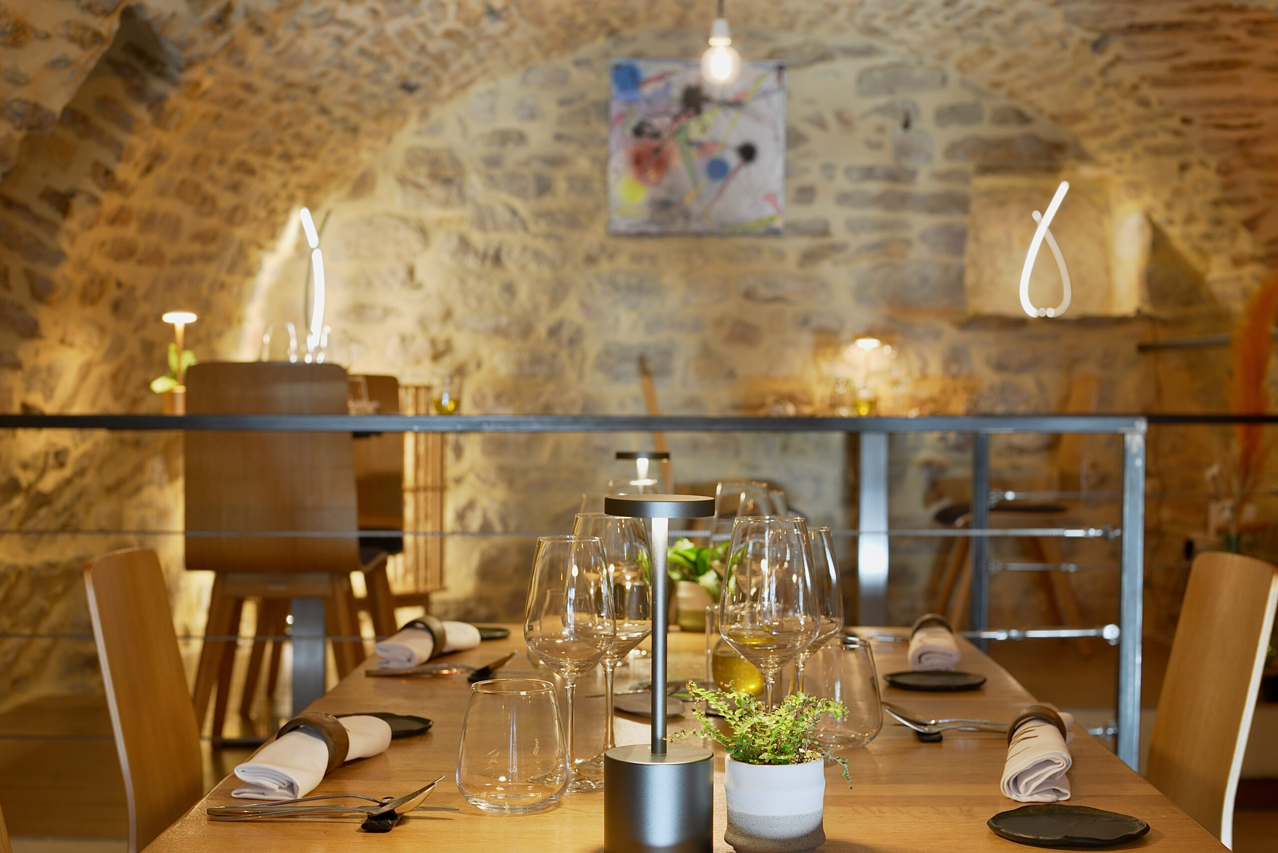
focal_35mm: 50
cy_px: 426
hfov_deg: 39.6
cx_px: 639
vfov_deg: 27.0
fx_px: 1776
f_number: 7.1
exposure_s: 1/4
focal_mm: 50
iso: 100
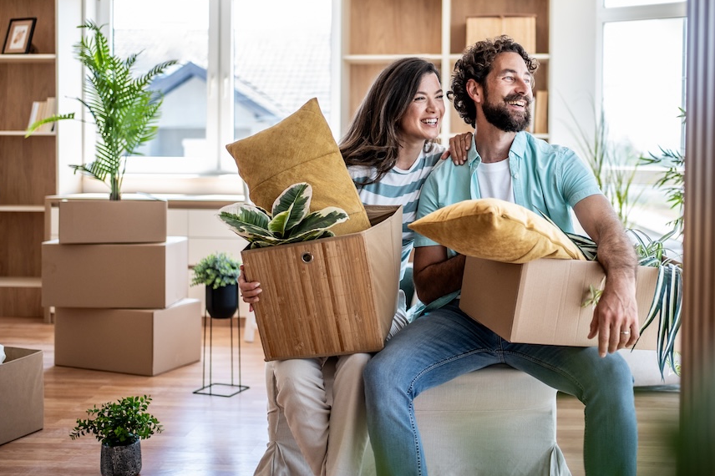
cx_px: 399
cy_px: 188
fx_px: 893
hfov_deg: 43.5
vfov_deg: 29.8
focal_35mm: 45
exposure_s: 1/500
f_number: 1.8
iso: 400
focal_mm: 35
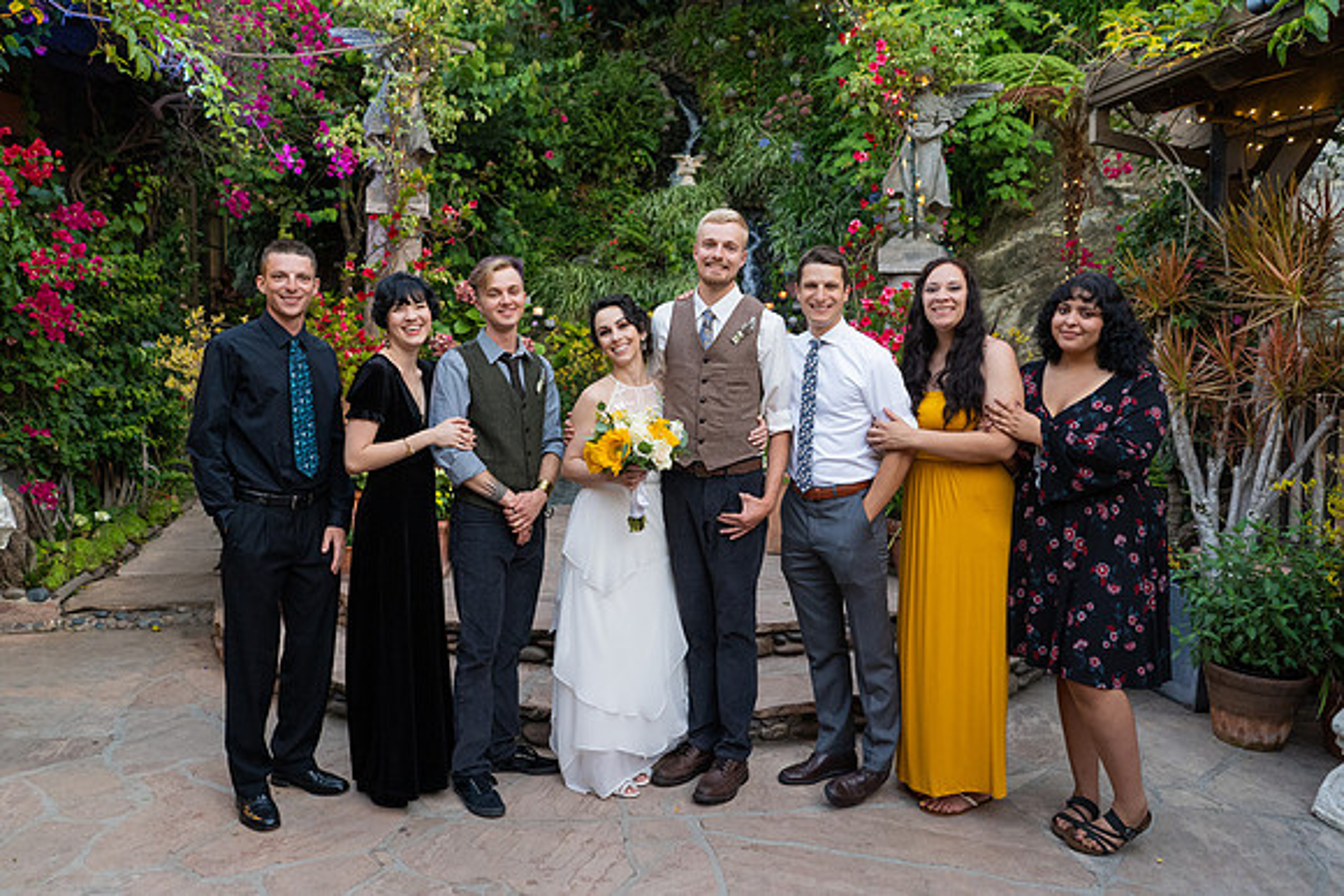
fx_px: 1046
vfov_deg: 46.4
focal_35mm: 28
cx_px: 672
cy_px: 448
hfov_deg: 65.5
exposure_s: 1/250
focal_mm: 28
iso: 500
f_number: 3.2
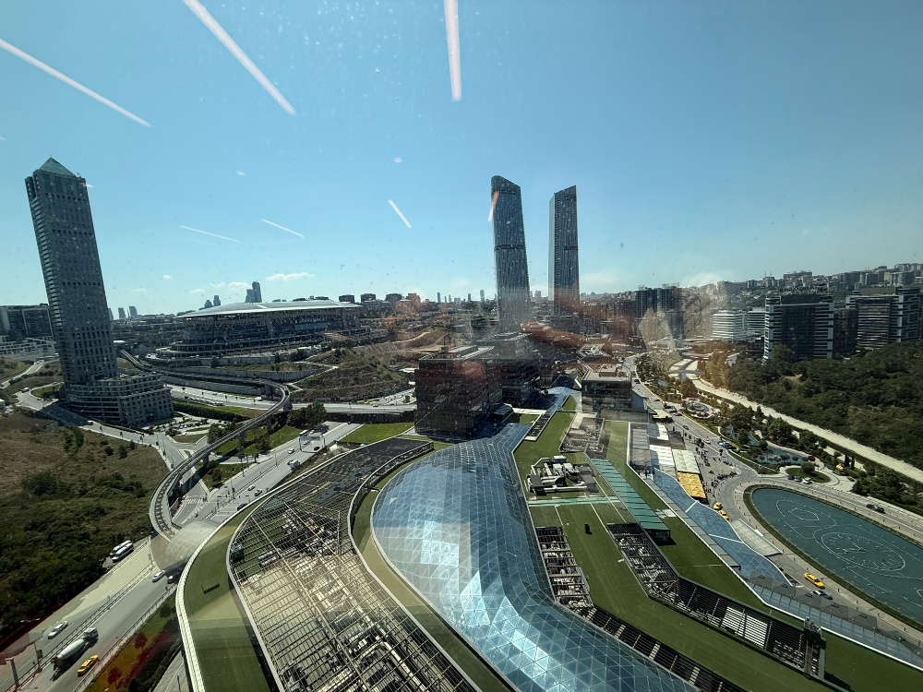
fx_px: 373
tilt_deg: -6.5
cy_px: 346
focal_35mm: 14
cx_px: 462
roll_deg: +4.0
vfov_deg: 85.7
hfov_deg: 102.1
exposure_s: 1/1285
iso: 50
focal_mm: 2.22
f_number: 2.2
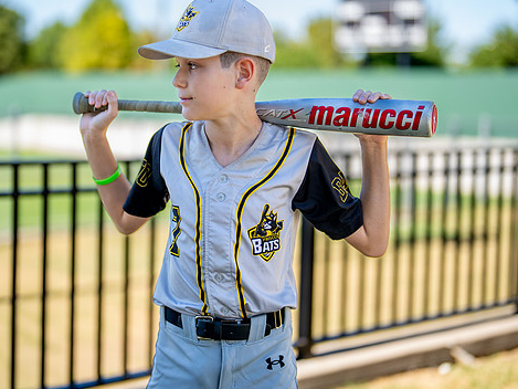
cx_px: 233
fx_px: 1108
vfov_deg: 19.9
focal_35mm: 74
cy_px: 152
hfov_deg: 26.3
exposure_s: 1/2000
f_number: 1.2
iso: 100
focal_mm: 50
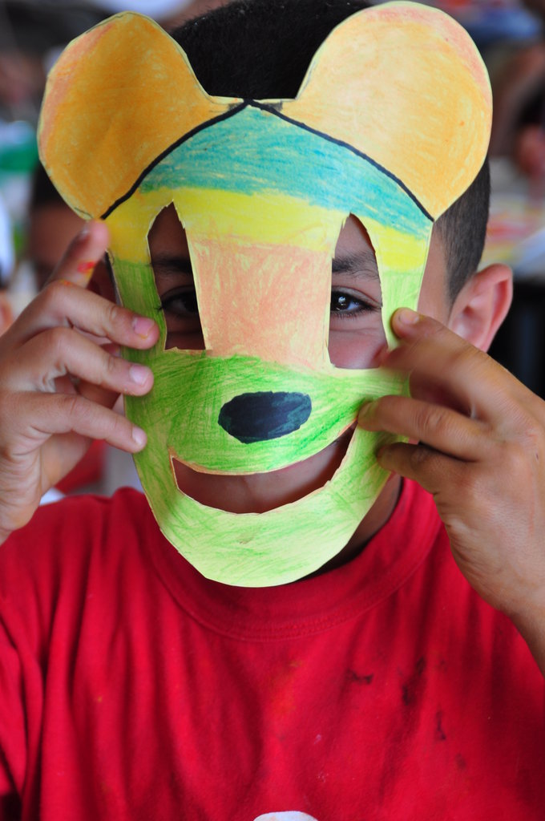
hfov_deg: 11.1
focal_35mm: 123
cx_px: 272
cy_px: 410
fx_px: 2800
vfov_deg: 16.7
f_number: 5.3
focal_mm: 82
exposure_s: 1/30
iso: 200
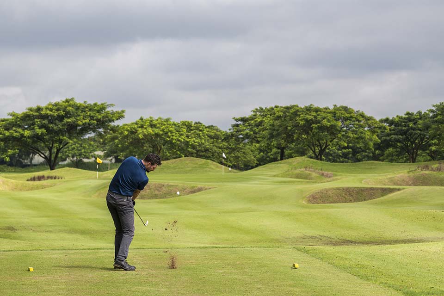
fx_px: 1665
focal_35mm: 135
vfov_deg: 10.2
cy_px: 148
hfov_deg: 15.2
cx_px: 222
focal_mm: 135
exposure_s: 1/640
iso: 180
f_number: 8
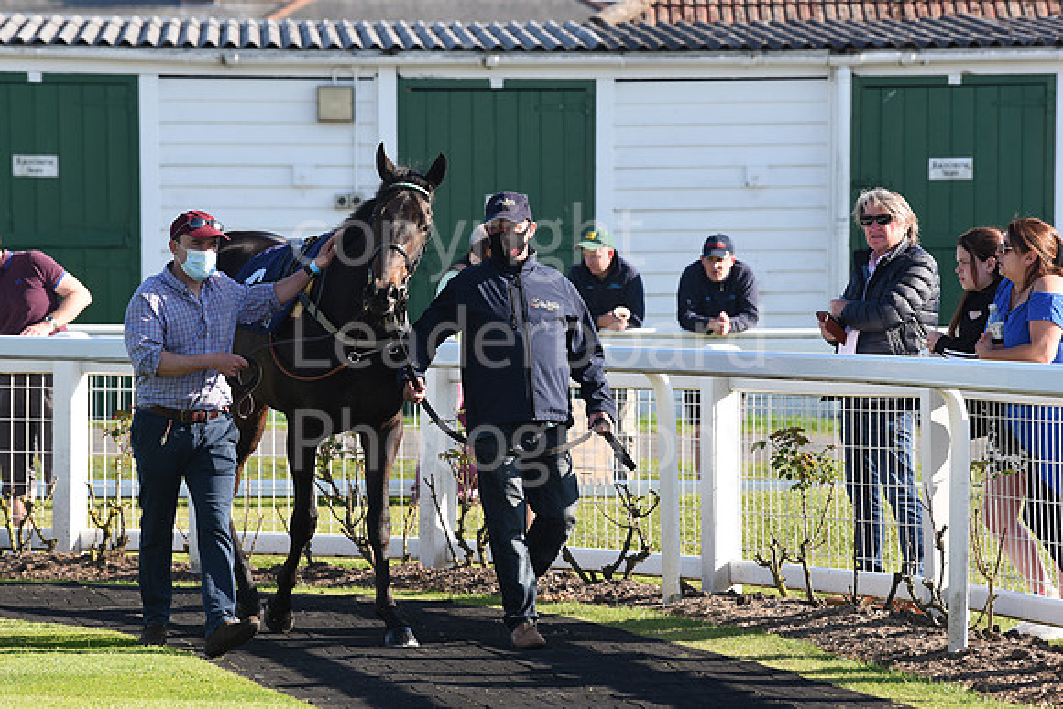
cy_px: 354
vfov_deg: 6.9
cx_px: 532
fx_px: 5907
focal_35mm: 200
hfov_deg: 10.3
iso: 500
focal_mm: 200
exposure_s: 1/800
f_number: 6.3
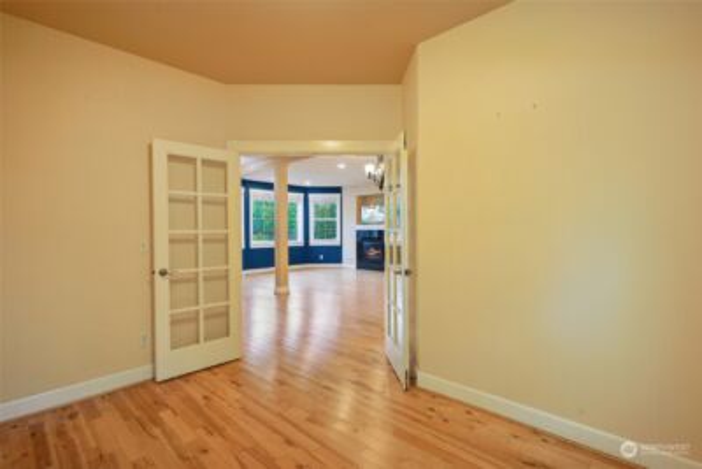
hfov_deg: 93.3
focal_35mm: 17
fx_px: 332
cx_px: 351
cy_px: 234
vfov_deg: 70.5
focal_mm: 17
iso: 400
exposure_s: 1/8
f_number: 8
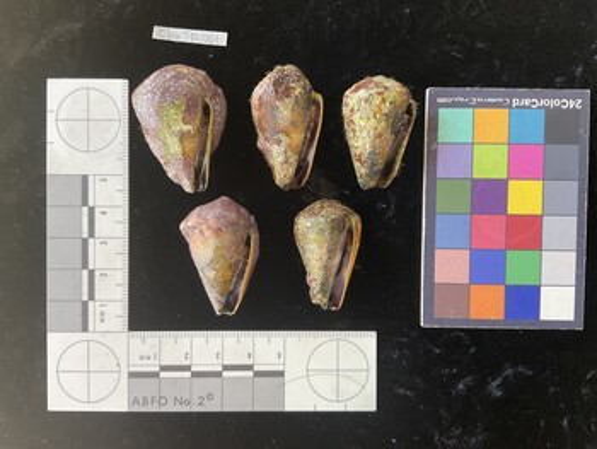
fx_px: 500
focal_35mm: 29
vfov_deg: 48.3
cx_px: 298
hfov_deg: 61.6
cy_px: 224
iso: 50
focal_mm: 3
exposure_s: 1/60
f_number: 1.8
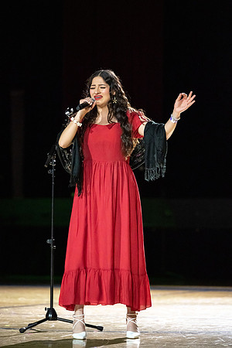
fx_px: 1933
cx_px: 116
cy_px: 174
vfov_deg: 10.3
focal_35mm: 200
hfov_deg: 6.9
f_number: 3.5
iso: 5000
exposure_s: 1/800
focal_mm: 200
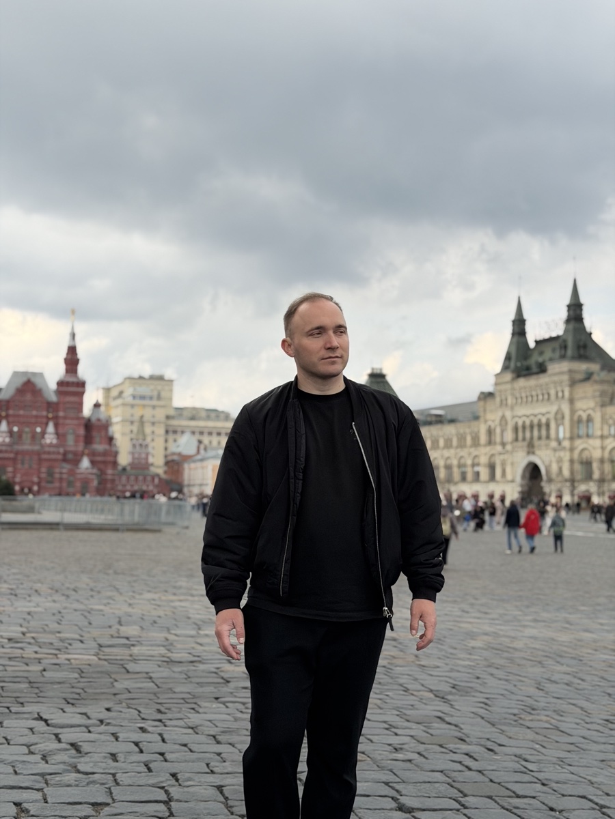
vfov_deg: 39.7
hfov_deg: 30.3
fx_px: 1137
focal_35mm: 48
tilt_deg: +4.4
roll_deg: -1.6
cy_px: 410
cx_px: 308
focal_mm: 6.76
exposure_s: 1/2976
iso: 64
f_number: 1.78
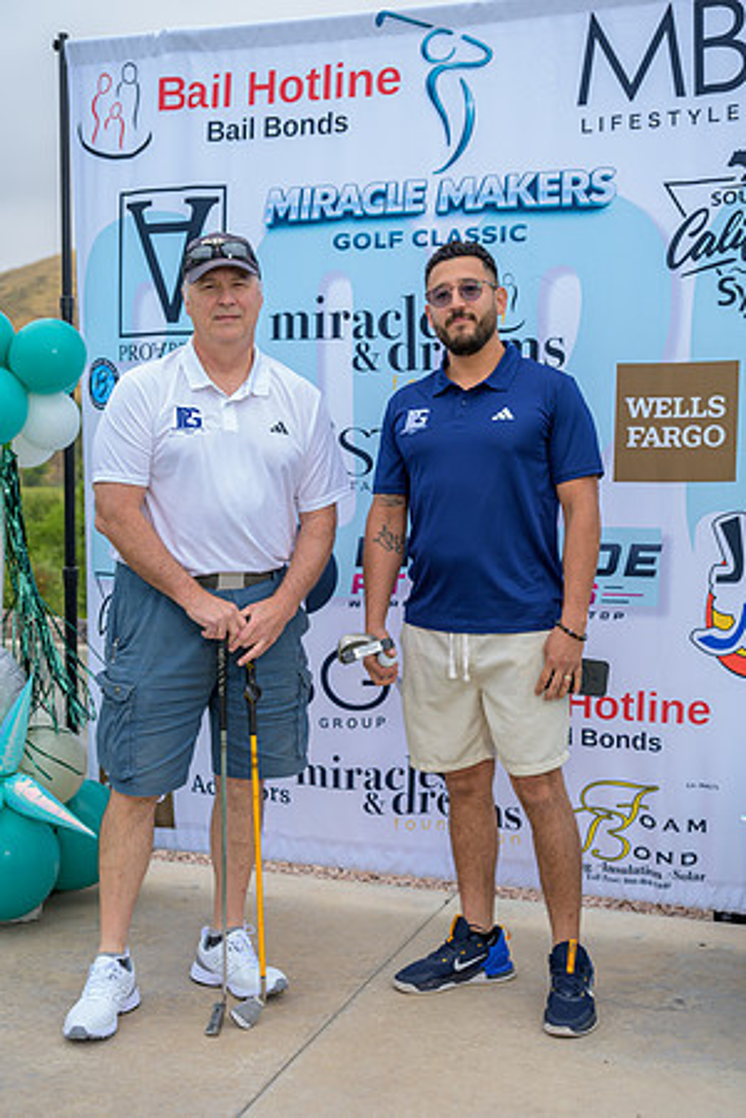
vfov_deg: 43.6
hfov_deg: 29.9
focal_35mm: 45
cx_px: 373
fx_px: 1399
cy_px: 559
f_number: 4
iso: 320
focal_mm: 45
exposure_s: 1/200
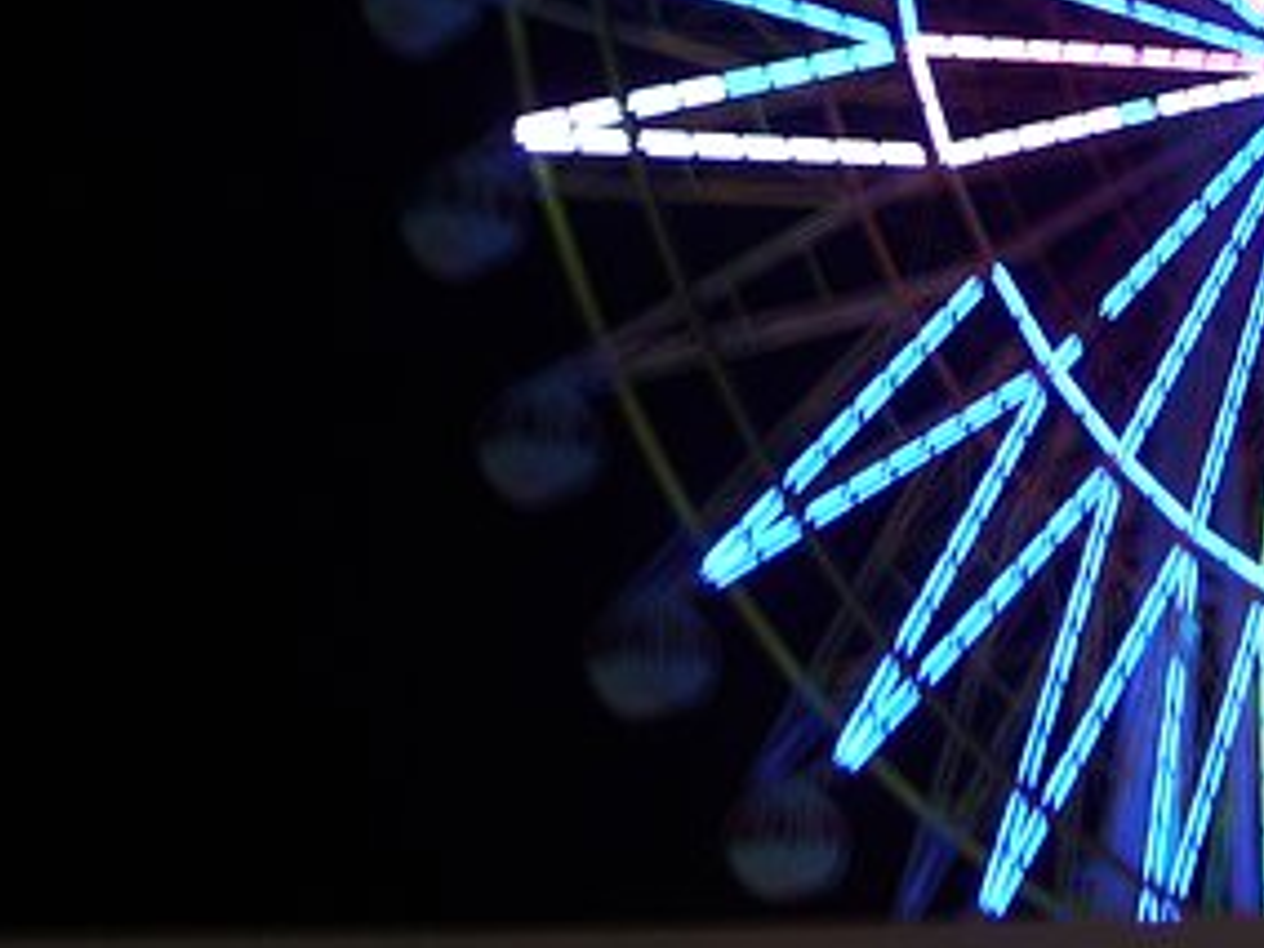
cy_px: 209
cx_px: 1082
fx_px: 2300
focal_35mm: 63
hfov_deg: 29.7
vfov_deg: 23.0
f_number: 2.6
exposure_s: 1/1.25
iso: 100
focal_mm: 5.8
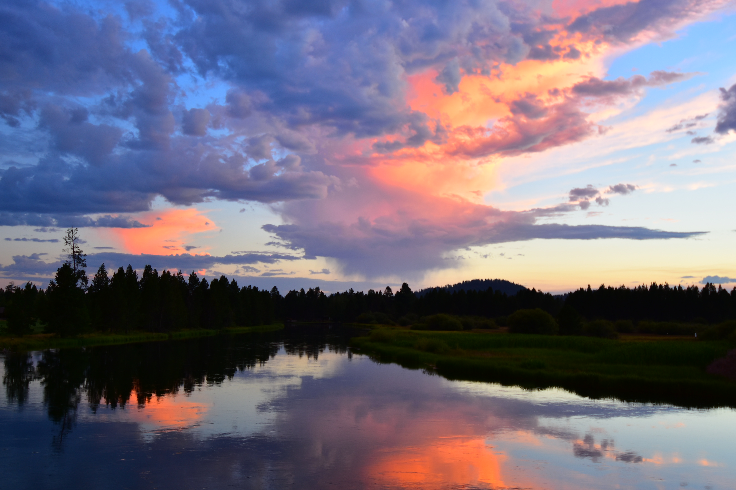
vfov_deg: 38.9
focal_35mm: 34
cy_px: 245
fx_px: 695
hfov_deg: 55.8
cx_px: 369
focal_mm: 20
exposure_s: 1/30
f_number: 4
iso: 140
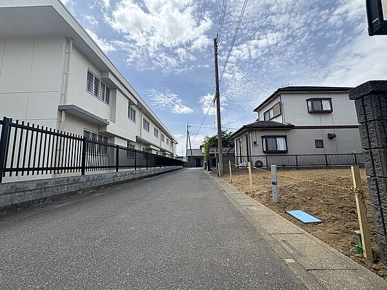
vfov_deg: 85.7
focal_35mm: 14
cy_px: 145
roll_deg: +2.0
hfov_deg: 102.1
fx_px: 157
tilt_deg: +8.0
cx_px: 194
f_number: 2.2
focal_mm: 2.22
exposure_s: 1/1370
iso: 40
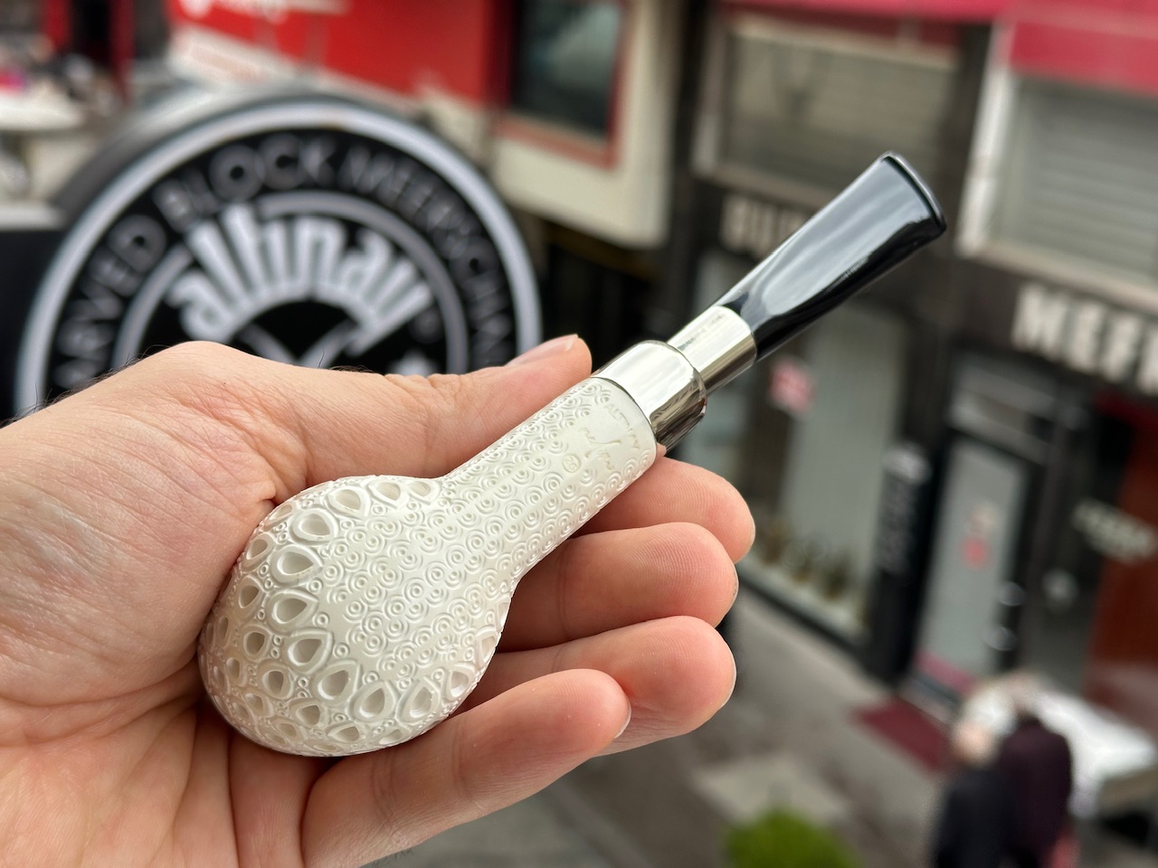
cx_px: 579
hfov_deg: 39.7
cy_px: 434
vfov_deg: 30.3
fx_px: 1606
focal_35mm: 48
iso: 64
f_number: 1.78
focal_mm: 6.86
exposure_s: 1/971
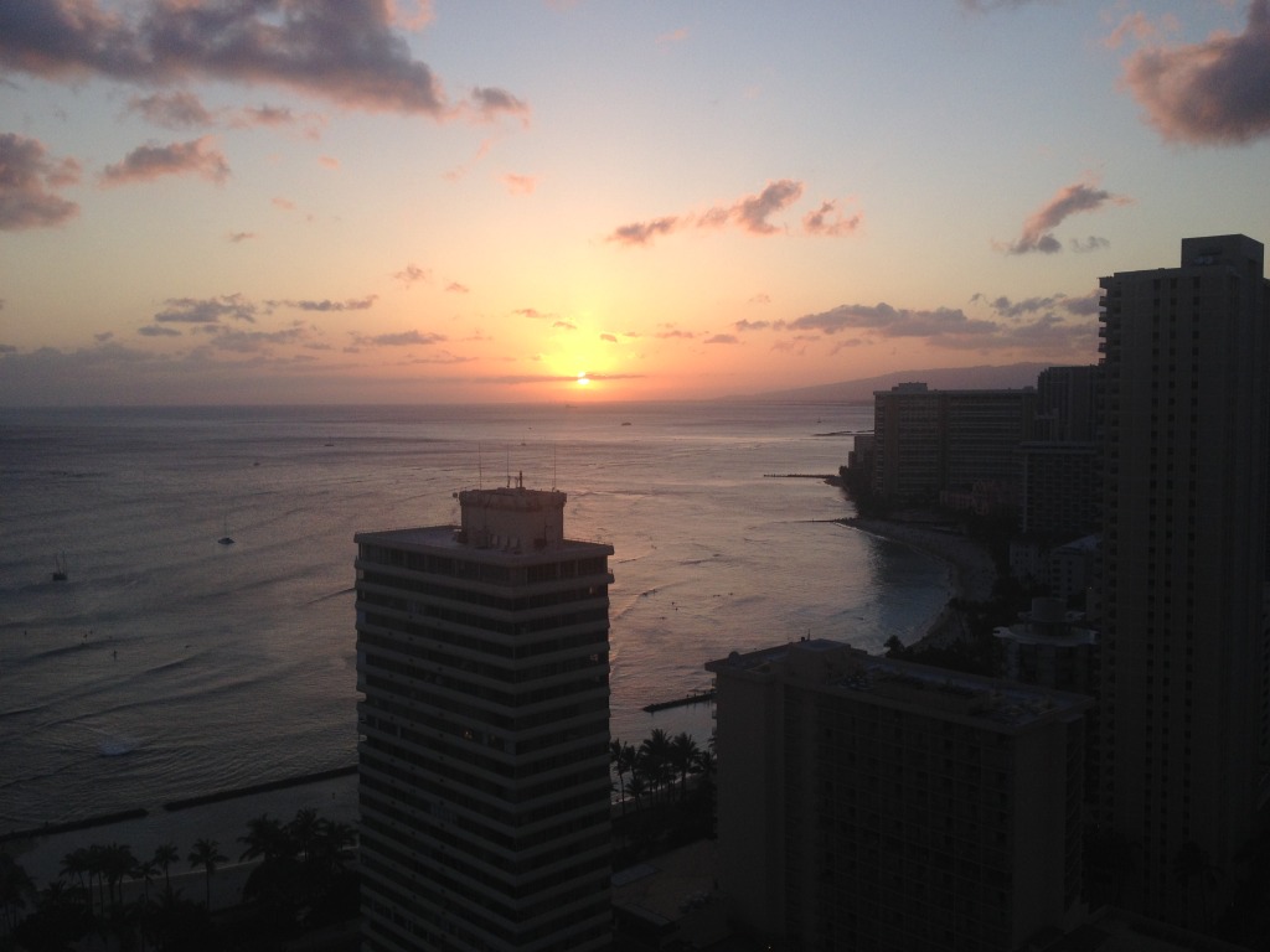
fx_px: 1284
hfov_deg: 52.6
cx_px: 635
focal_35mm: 35
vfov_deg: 40.7
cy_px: 476
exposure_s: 1/665
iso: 50
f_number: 2.4
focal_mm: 4.28
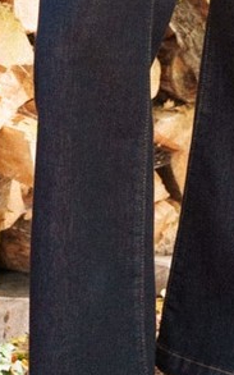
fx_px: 1409
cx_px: 208
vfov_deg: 15.0
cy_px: 44
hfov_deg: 9.5
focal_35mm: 138
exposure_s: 1/320
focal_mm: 49
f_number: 4
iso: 1250
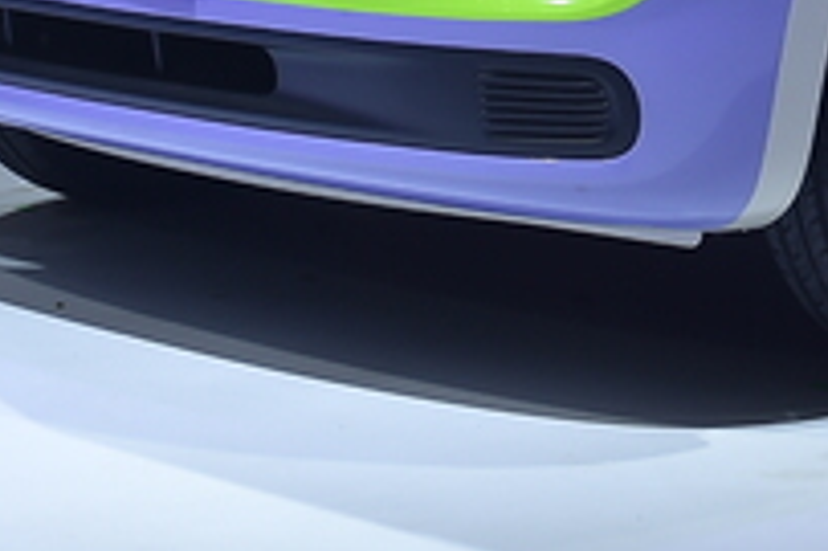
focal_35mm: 159
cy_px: -498
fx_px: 3654
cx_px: 918
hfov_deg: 12.7
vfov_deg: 8.3
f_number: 4.5
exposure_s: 1/250
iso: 320
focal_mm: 35
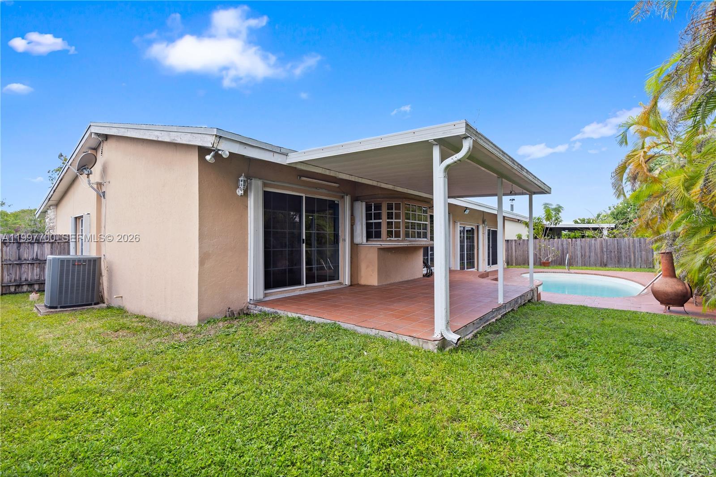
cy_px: 238
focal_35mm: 16
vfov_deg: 73.7
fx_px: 318
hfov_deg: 96.7
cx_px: 358
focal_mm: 16
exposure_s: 1/50
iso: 100
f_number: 5
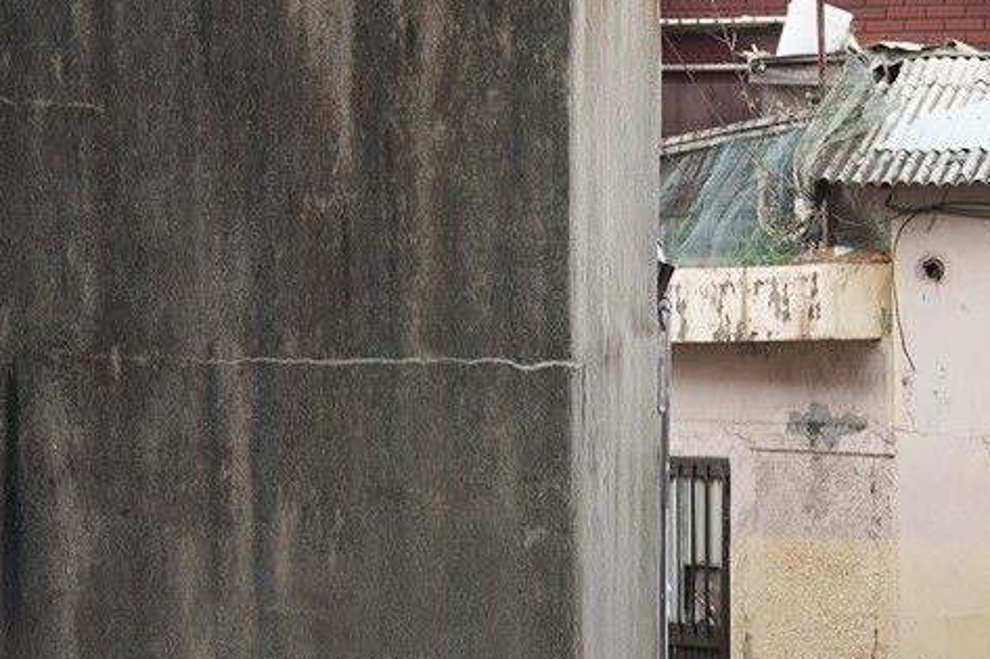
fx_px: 4068
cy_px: 628
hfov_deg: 13.7
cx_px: 1017
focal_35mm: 148
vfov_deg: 9.2
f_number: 7.1
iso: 200
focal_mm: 35
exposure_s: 1/100
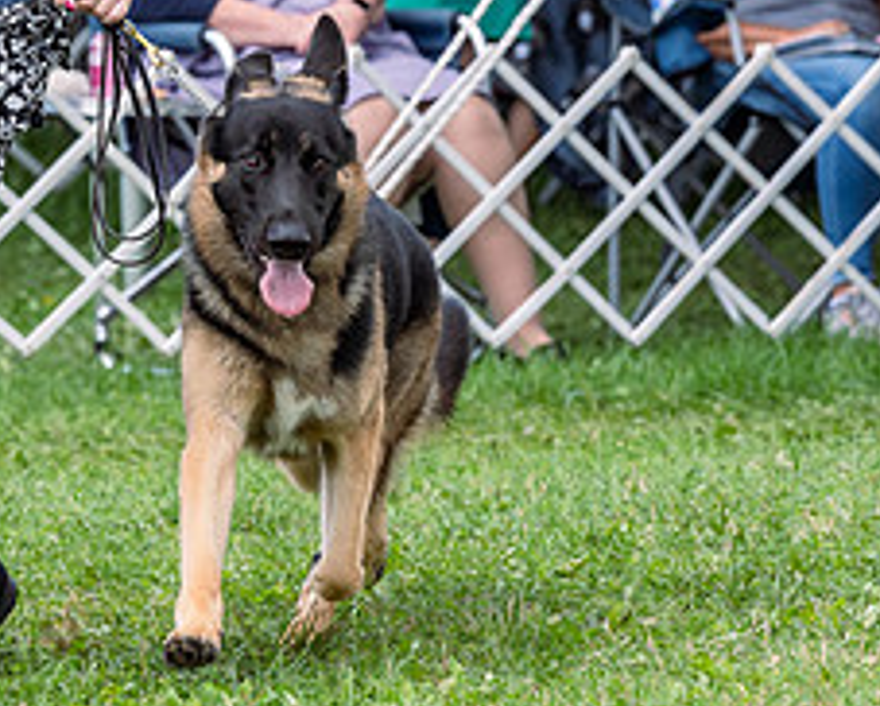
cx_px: 2
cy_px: 31
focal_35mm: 449
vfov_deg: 3.5
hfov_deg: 4.3
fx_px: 11704
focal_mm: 161
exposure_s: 1/800
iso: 400
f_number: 5
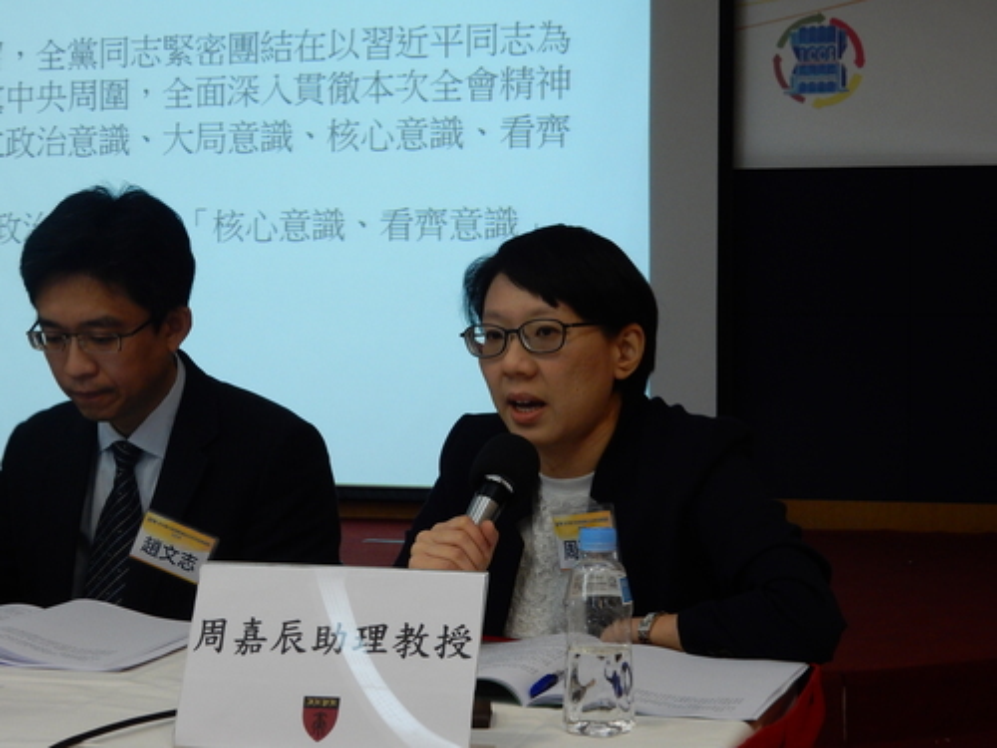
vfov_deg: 20.7
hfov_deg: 27.4
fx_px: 2045
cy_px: 374
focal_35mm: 71
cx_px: 498
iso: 400
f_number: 4.8
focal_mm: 12.6
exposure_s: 1/25
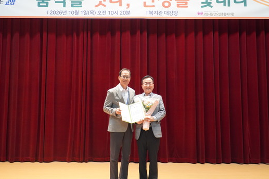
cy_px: 79
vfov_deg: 36.2
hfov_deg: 52.4
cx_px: 125
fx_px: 273
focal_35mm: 37
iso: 2000
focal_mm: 21
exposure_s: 1/160
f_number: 4
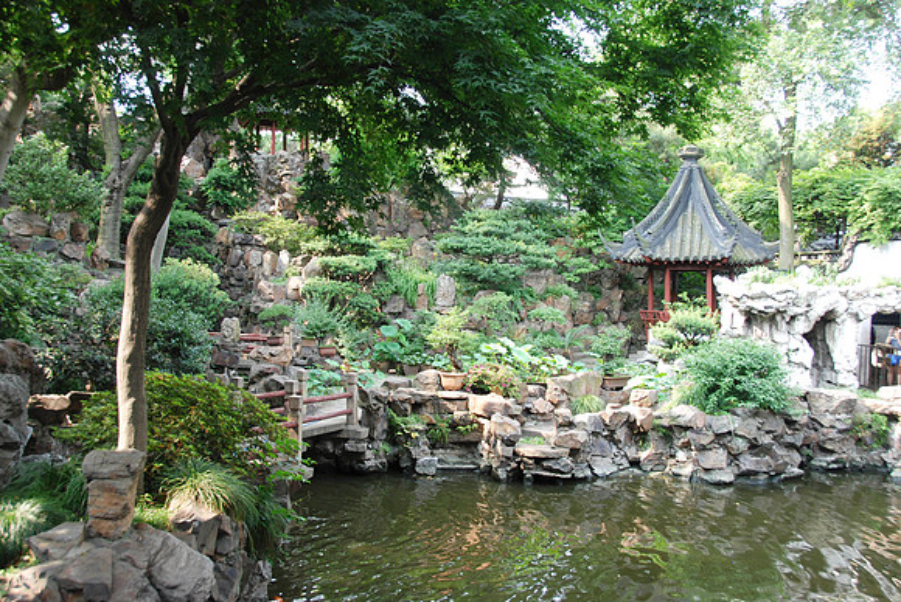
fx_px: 827
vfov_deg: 40.1
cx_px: 450
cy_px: 301
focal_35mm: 33
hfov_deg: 57.2
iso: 320
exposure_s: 1/100
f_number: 5
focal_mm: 22
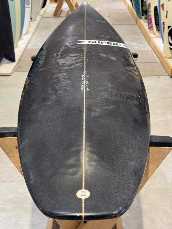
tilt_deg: -28.3
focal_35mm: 48
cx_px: 86
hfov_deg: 30.3
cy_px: 114
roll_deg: -0.1
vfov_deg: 39.7
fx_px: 318
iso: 100
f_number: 1.78
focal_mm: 6.76
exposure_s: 1/50
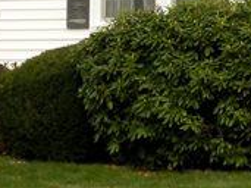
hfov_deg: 7.6
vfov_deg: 5.9
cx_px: 436
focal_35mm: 252
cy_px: -46
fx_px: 1826
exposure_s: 1/293
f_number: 5.6
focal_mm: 7.4
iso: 94
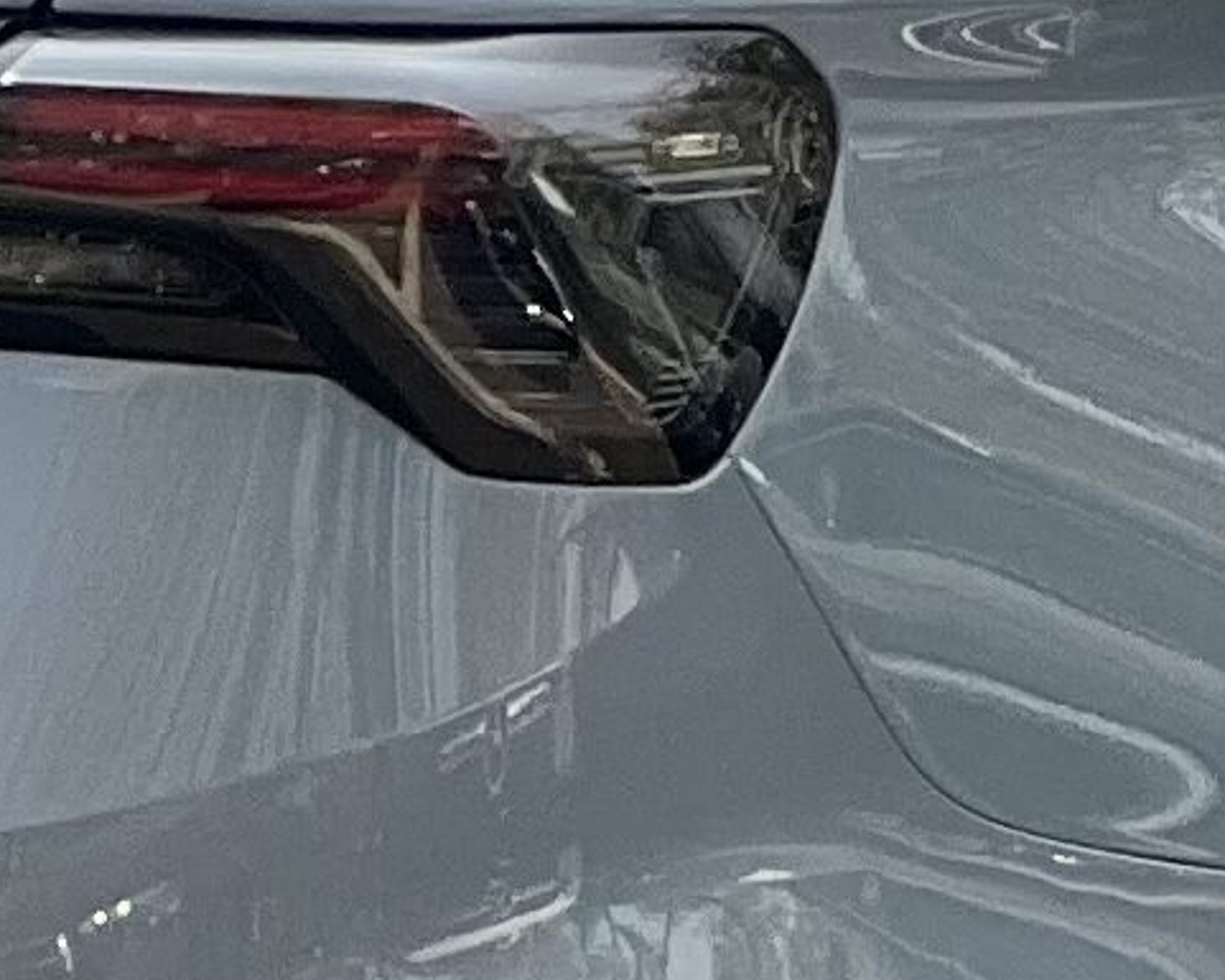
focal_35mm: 630
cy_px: -509
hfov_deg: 3.1
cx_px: -138
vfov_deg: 2.5
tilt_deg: -0.2
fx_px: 22845
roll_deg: -1.6
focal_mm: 9
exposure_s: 1/453
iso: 32
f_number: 2.8
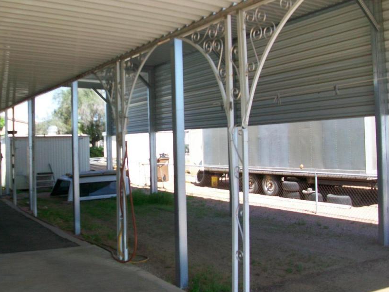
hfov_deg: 46.5
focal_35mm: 40
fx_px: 449
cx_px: 154
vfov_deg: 35.9
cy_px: 129
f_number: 2.8
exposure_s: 1/400
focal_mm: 5.7
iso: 64
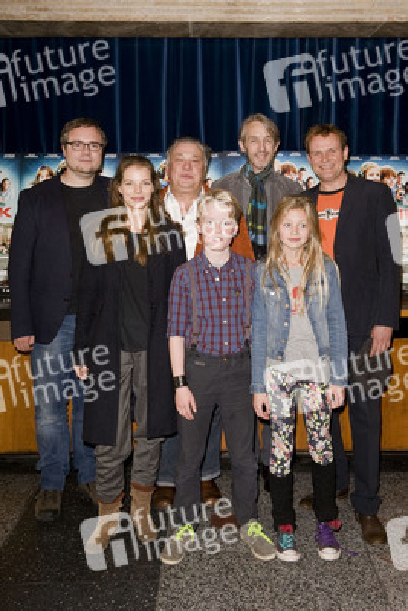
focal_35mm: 38
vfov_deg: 50.7
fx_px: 645
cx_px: 204
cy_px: 306
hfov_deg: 35.1
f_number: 6.3
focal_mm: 38
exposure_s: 1/160
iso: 800
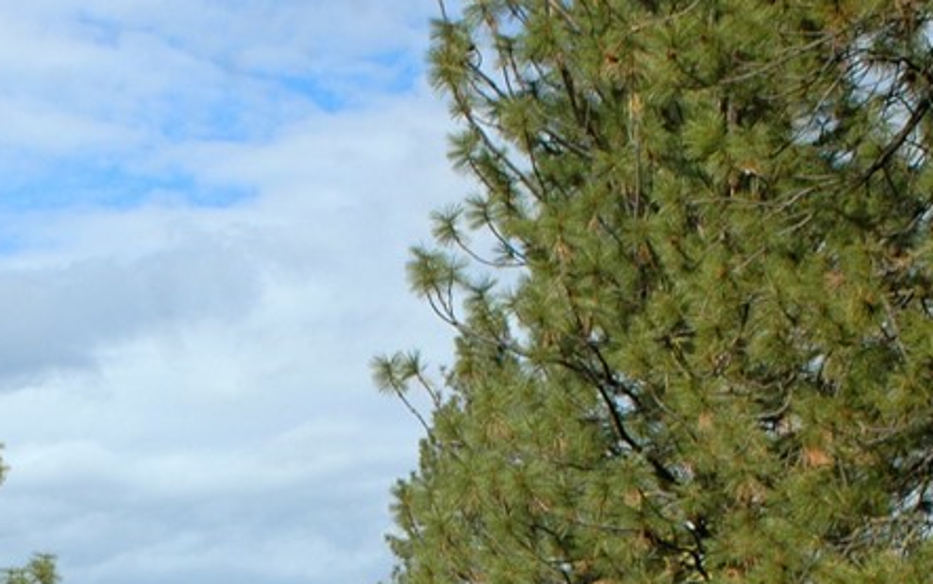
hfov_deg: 19.5
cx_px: 92
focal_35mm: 105
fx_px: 2670
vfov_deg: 12.2
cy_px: 660
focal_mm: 28
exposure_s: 1/200
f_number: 7.1
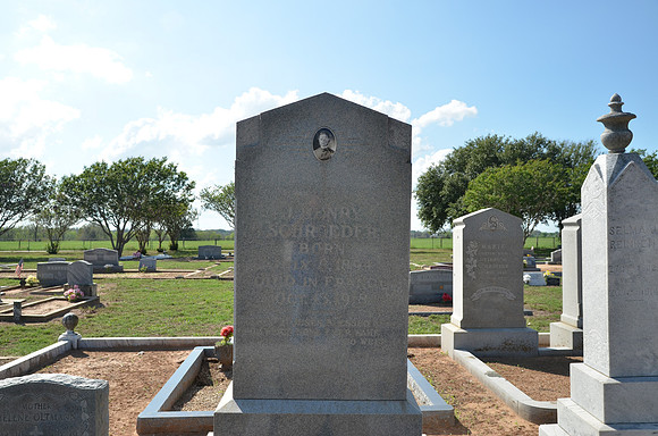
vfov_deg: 41.5
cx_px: 329
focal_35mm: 32
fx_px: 574
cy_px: 218
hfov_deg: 59.6
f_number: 7.1
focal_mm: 21
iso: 200
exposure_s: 1/200
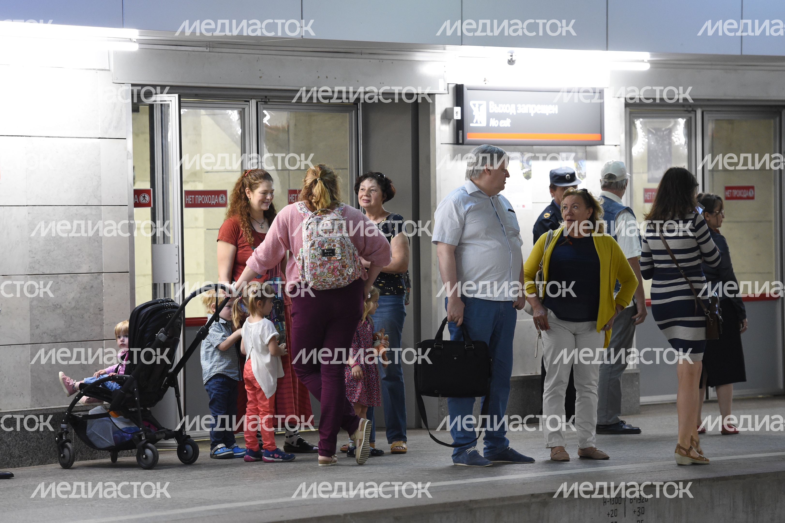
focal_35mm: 170
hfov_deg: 12.1
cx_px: 392
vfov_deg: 8.1
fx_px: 3705
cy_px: 262
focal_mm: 170
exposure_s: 1/200
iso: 4000
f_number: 3.5
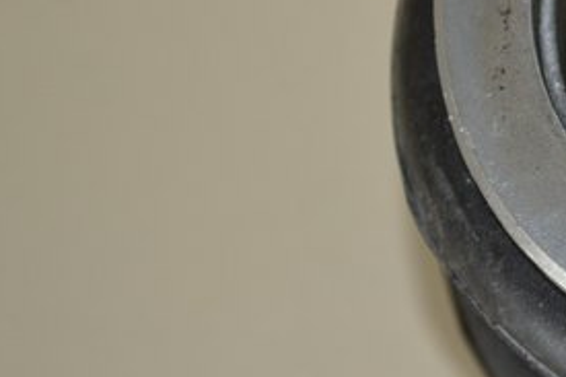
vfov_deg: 7.5
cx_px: 813
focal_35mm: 183
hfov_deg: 10.9
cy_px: 88
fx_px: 2875
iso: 180
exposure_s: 1/30
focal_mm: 42
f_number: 5.3
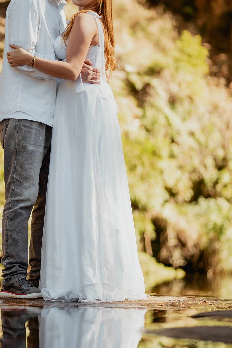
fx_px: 1352
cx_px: 67
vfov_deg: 14.6
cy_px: 164
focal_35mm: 140
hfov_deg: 9.8
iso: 100
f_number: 1.8
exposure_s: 1/500
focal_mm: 85
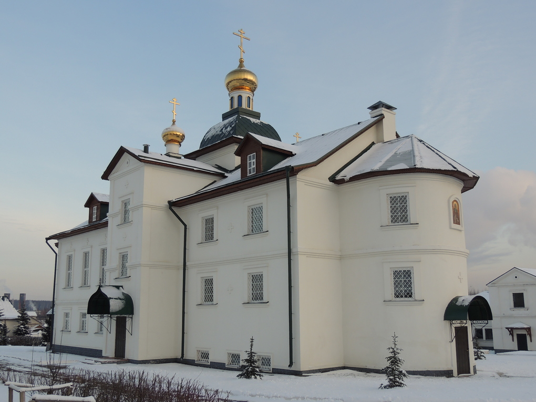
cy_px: 201
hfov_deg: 52.6
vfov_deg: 40.7
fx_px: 542
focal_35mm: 35
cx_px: 268
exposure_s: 1/320
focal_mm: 6.2
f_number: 3.3
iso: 100
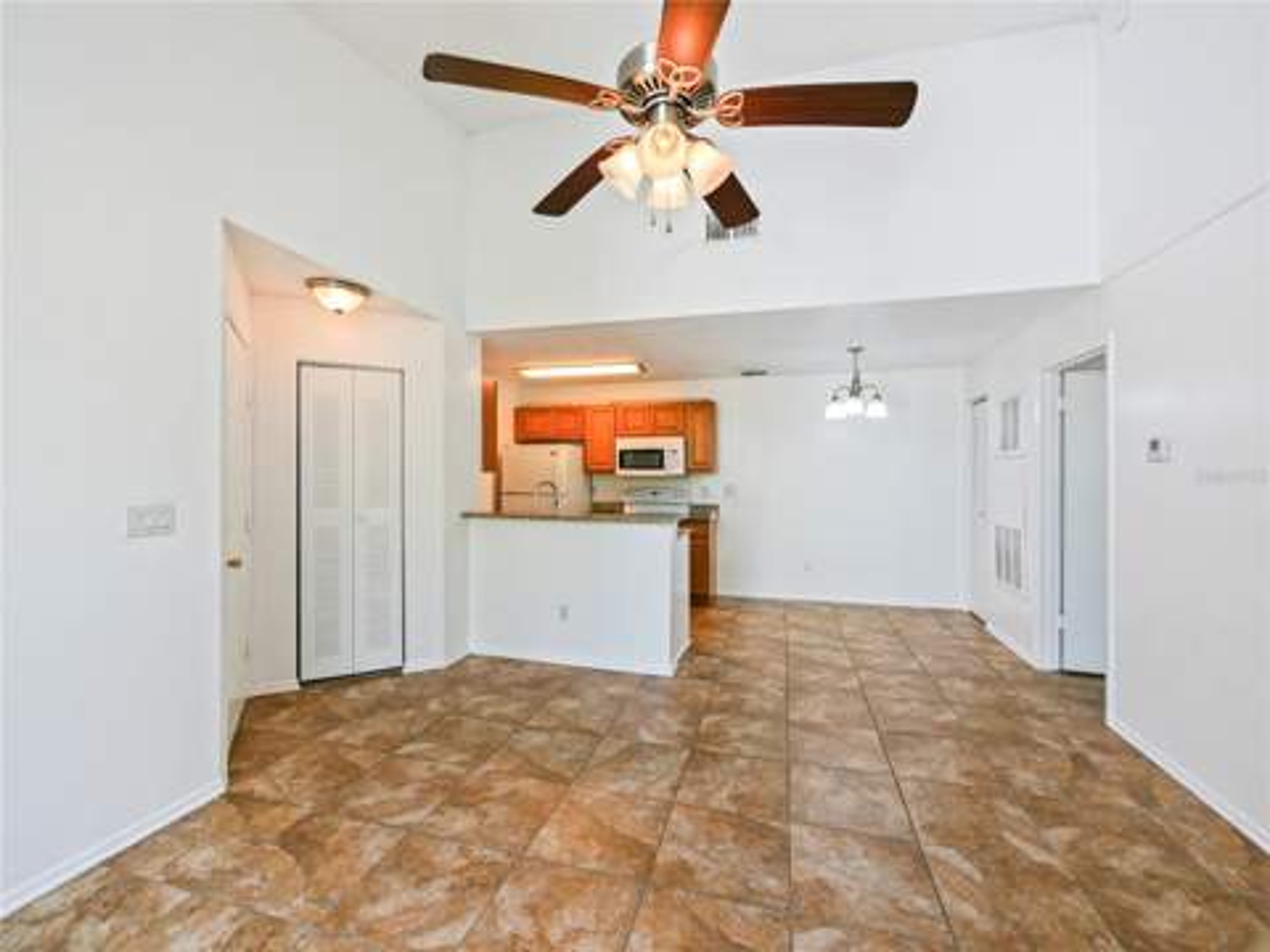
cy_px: 476
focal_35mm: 14
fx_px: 514
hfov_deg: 102.1
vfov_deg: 85.7
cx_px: 635
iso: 200
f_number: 4
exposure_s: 1/100
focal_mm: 7
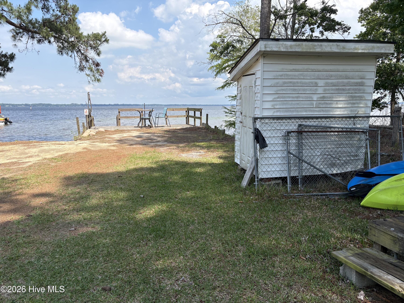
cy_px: 152
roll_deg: +0.4
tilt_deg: -8.4
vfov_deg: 53.1
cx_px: 202
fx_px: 303
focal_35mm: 26
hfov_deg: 67.3
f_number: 1.6
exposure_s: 1/2865
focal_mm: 5.96
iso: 50
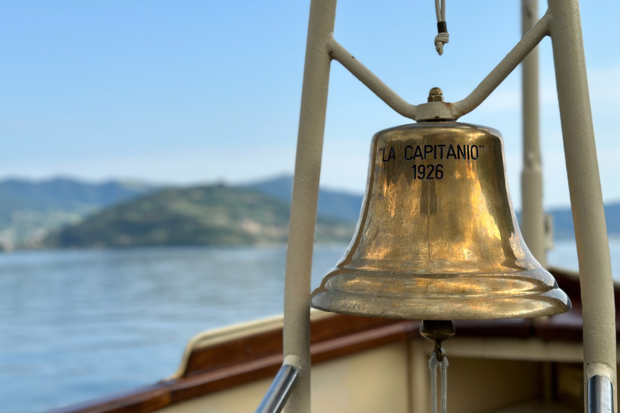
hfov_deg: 39.6
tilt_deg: +1.7
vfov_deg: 27.0
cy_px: 212
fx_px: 861
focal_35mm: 50
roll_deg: +1.0
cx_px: 310
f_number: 1.78
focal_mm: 6.86
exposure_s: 1/4184
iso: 80
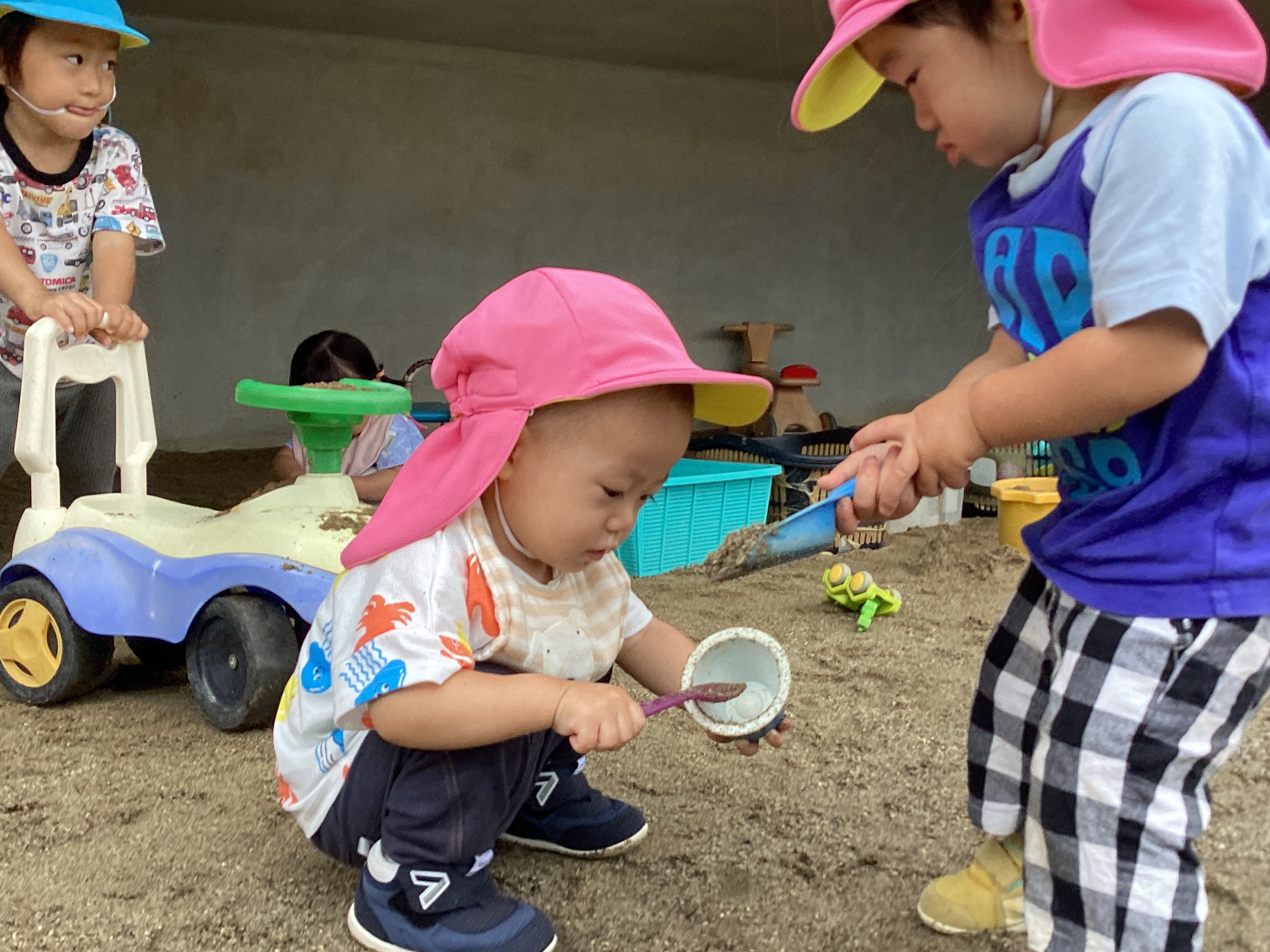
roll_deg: -2.9
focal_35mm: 39
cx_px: 707
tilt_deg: -12.6
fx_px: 1431
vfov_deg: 36.8
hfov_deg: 47.8
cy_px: 527
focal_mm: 3.3
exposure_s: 1/103
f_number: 2.4
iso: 25
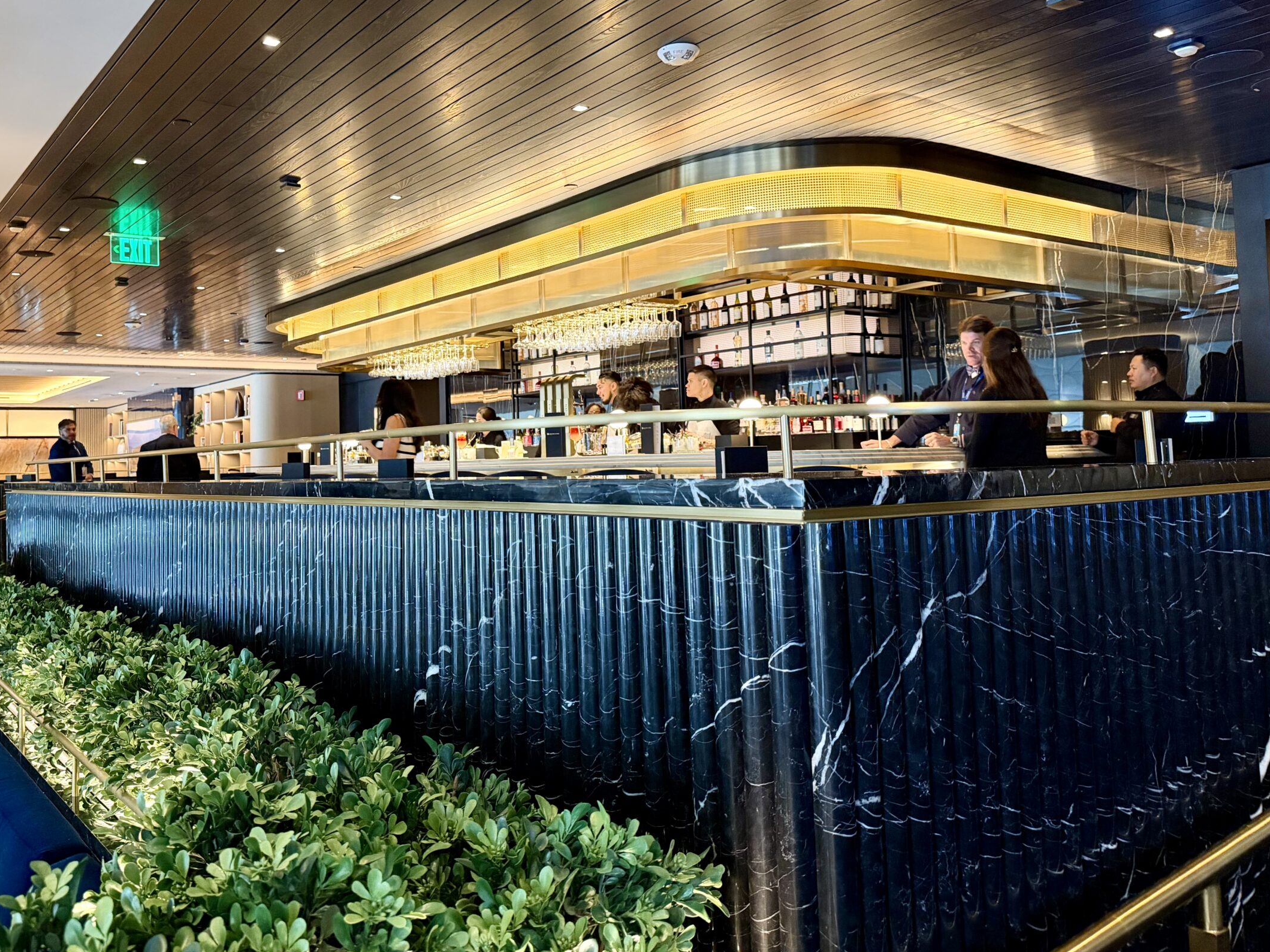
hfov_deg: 61.3
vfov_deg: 48.0
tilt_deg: +3.7
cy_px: 392
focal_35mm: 29
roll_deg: +1.3
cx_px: 535
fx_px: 1064
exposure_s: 1/58
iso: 640
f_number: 1.78
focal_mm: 6.76
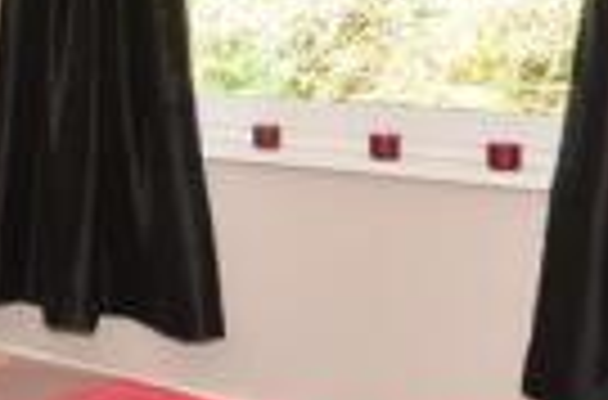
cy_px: -22
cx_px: -279
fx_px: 1229
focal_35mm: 73
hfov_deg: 23.0
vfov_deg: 18.0
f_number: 5
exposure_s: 1/40
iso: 200
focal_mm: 10
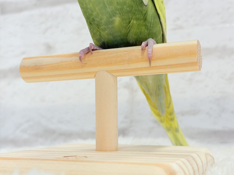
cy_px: 88
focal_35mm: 52
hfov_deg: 36.8
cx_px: 117
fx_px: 352
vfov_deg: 28.0
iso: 64
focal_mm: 5.96
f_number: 1.6
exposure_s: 1/100
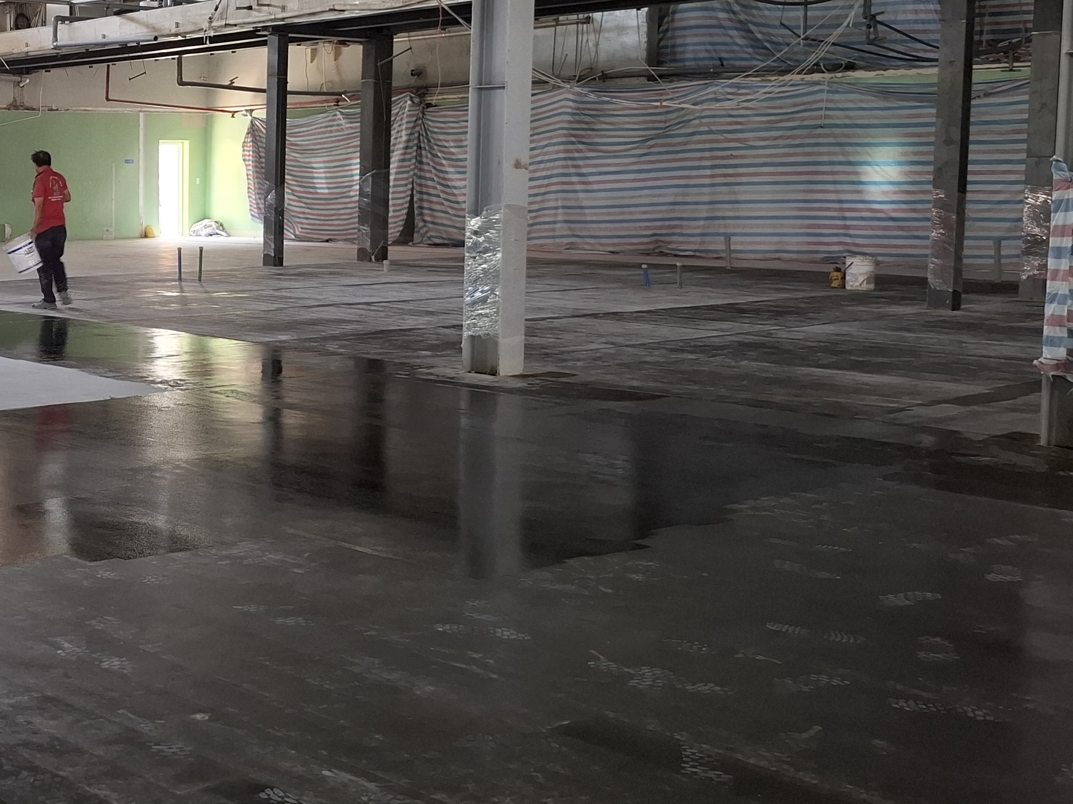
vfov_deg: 30.8
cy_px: 311
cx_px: -16
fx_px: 1457
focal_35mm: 47
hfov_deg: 36.2
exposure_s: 1/33
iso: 250
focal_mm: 5.54
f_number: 1.8
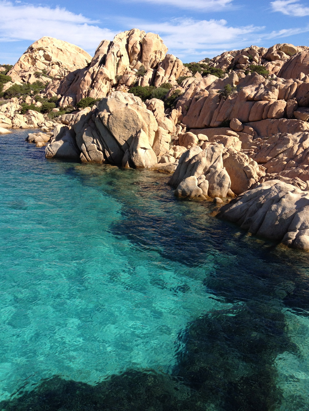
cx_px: 154
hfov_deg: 40.7
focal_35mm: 35
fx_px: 417
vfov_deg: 52.6
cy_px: 206
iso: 64
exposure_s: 1/1381
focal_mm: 4.28
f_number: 2.4
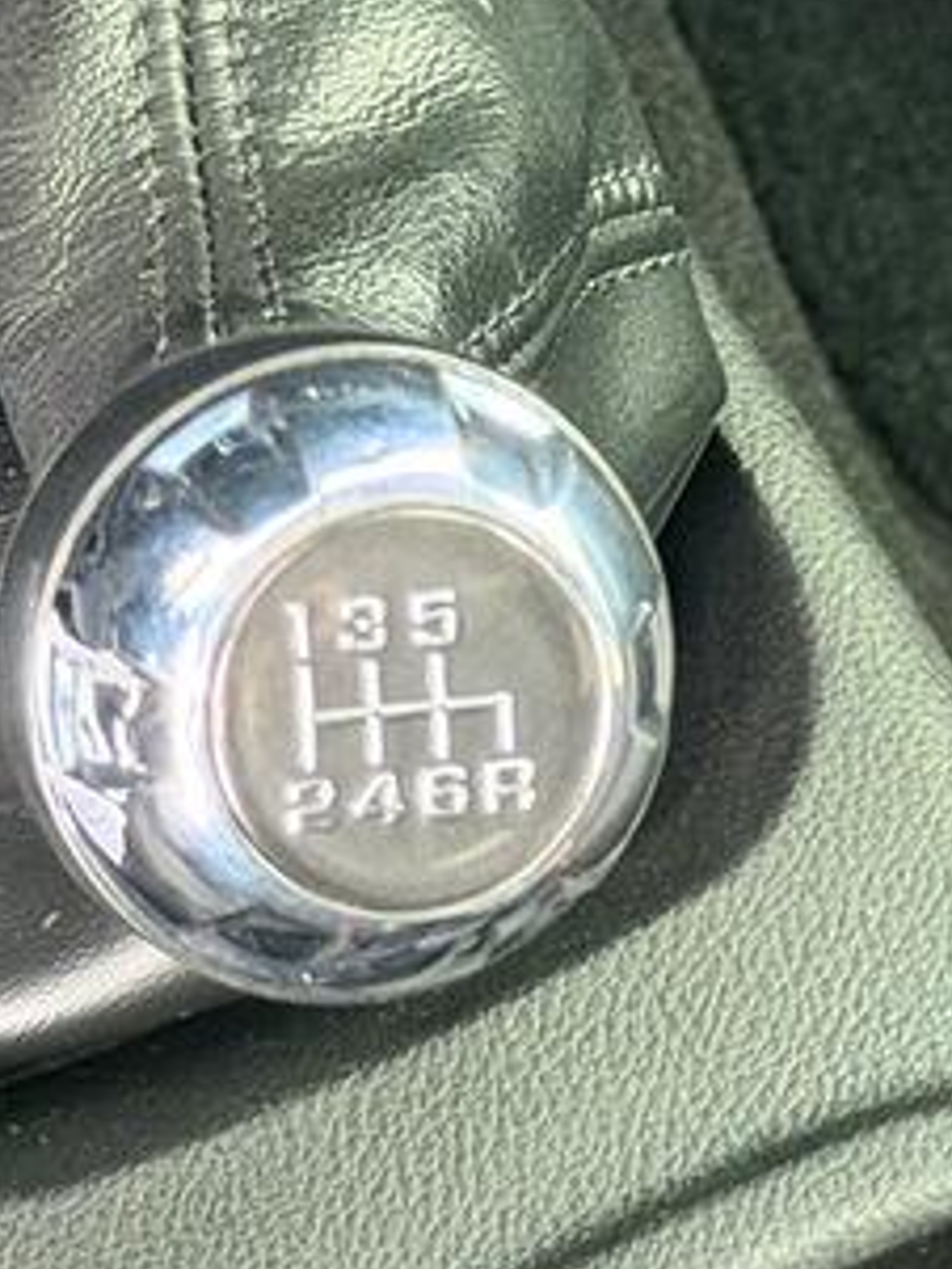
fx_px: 7475
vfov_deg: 9.7
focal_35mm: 204
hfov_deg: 7.3
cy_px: 573
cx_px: 320
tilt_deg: -59.1
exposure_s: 1/40
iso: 500
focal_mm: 6.76
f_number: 1.78
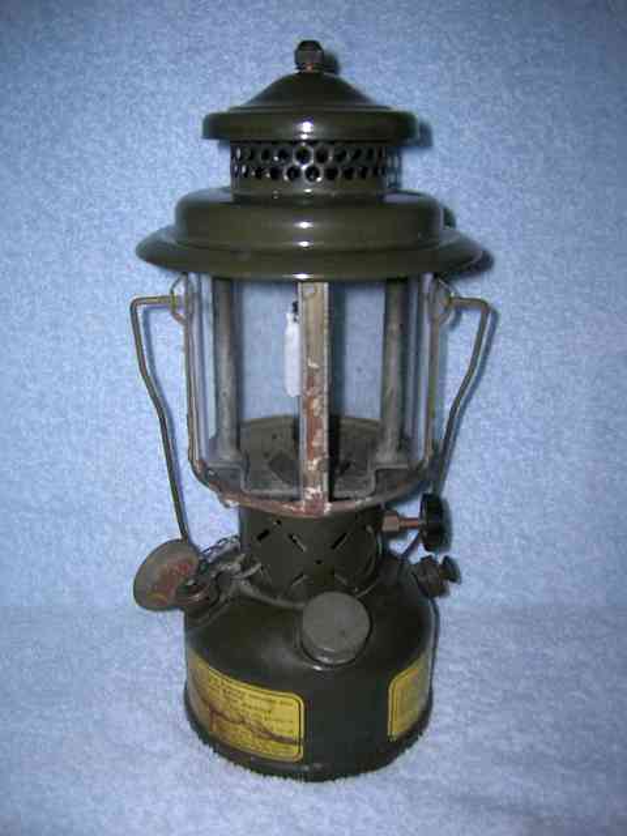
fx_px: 821
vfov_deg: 54.0
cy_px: 418
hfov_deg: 41.8
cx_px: 314
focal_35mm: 34
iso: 50
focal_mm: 5.7
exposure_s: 1/60.1
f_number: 2.9
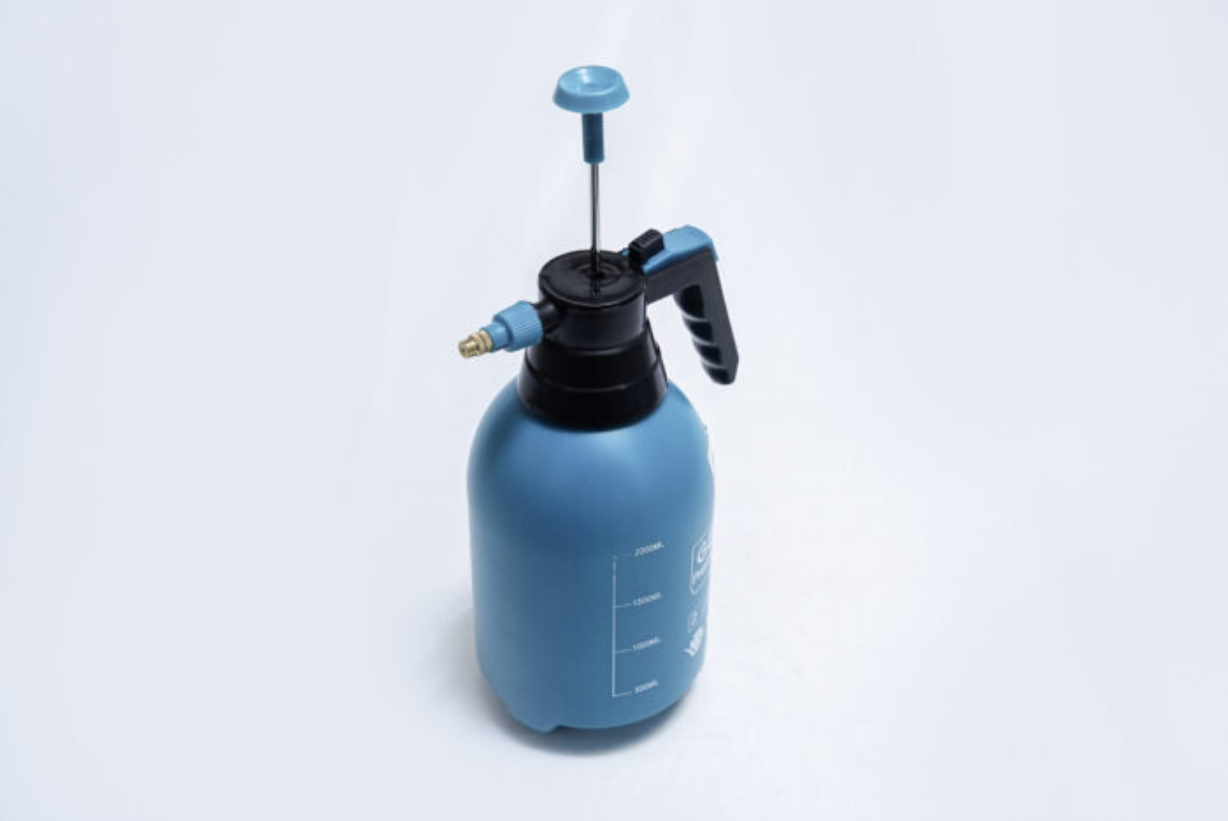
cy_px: 410
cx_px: 614
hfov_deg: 41.9
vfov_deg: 28.7
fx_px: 1605
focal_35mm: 47
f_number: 9
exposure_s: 1/200
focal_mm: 47
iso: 3200
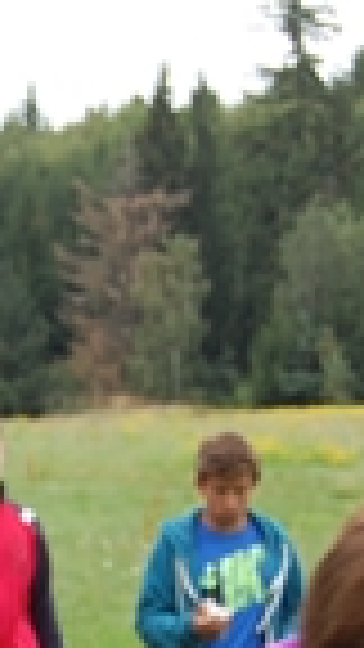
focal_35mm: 207
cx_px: -288
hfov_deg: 5.8
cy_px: 675
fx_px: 3552
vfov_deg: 10.3
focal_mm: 38
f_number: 5.6
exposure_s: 1/125
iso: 280
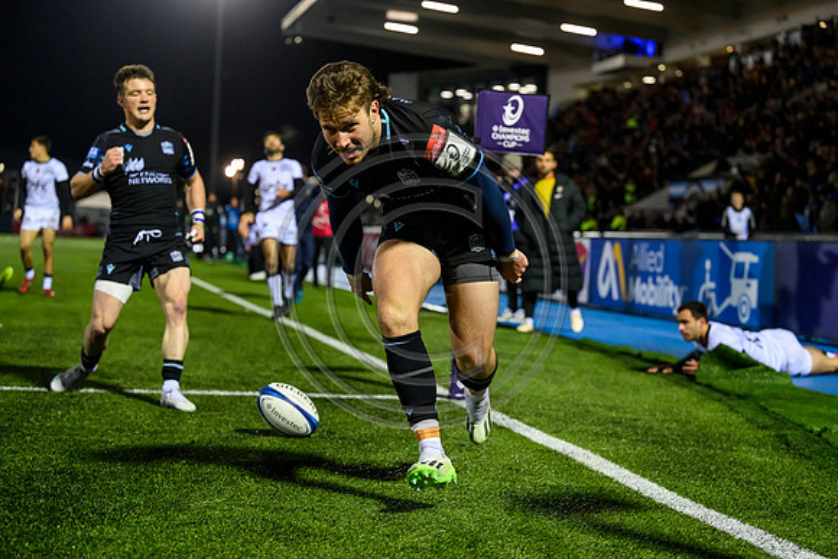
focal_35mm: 70
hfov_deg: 28.8
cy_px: 280
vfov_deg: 19.5
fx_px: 1630
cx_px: 419
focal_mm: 70
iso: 6400
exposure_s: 1/1250
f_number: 3.2
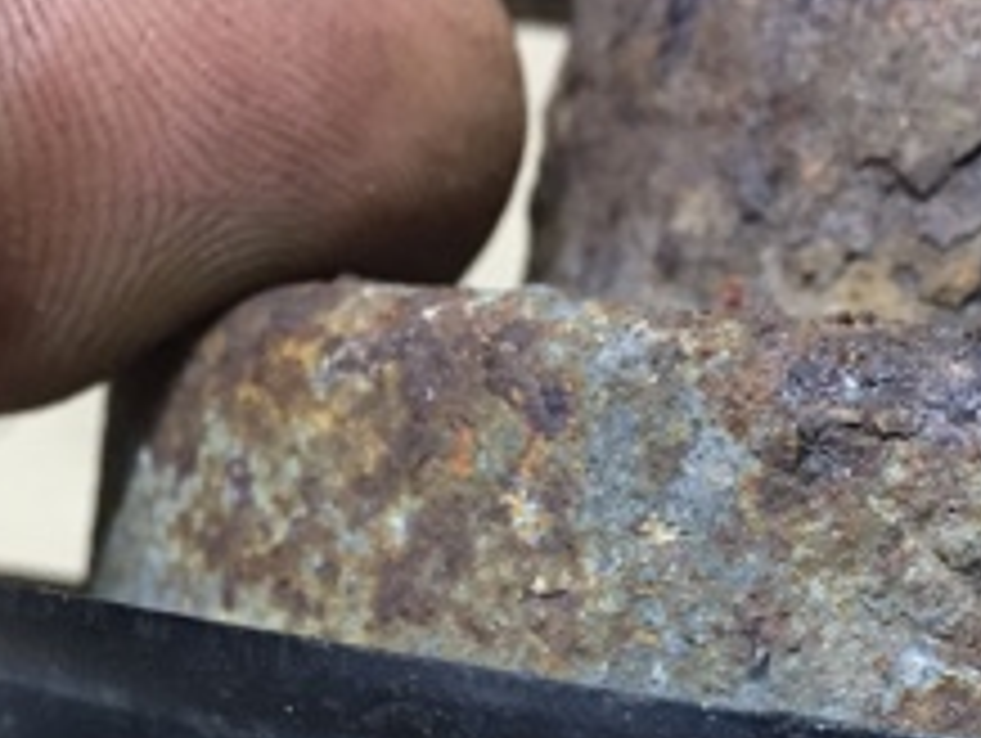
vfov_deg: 16.3
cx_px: 585
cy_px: 994
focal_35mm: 85
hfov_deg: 23.0
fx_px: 2412
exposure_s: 1/33
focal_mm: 4.15
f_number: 2.2
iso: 160
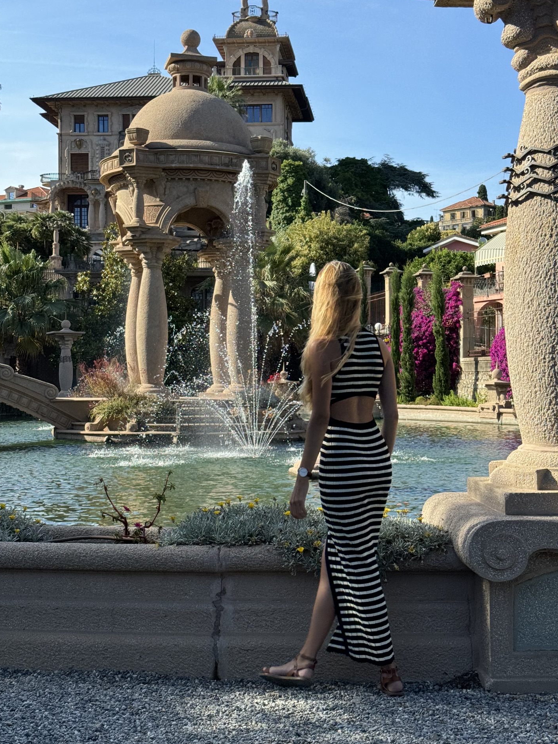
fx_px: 1117
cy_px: 349
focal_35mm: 52
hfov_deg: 28.0
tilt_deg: +1.9
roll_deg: -0.1
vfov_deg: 36.8
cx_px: 298
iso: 64
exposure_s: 1/2045
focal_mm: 6.76
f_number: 1.78
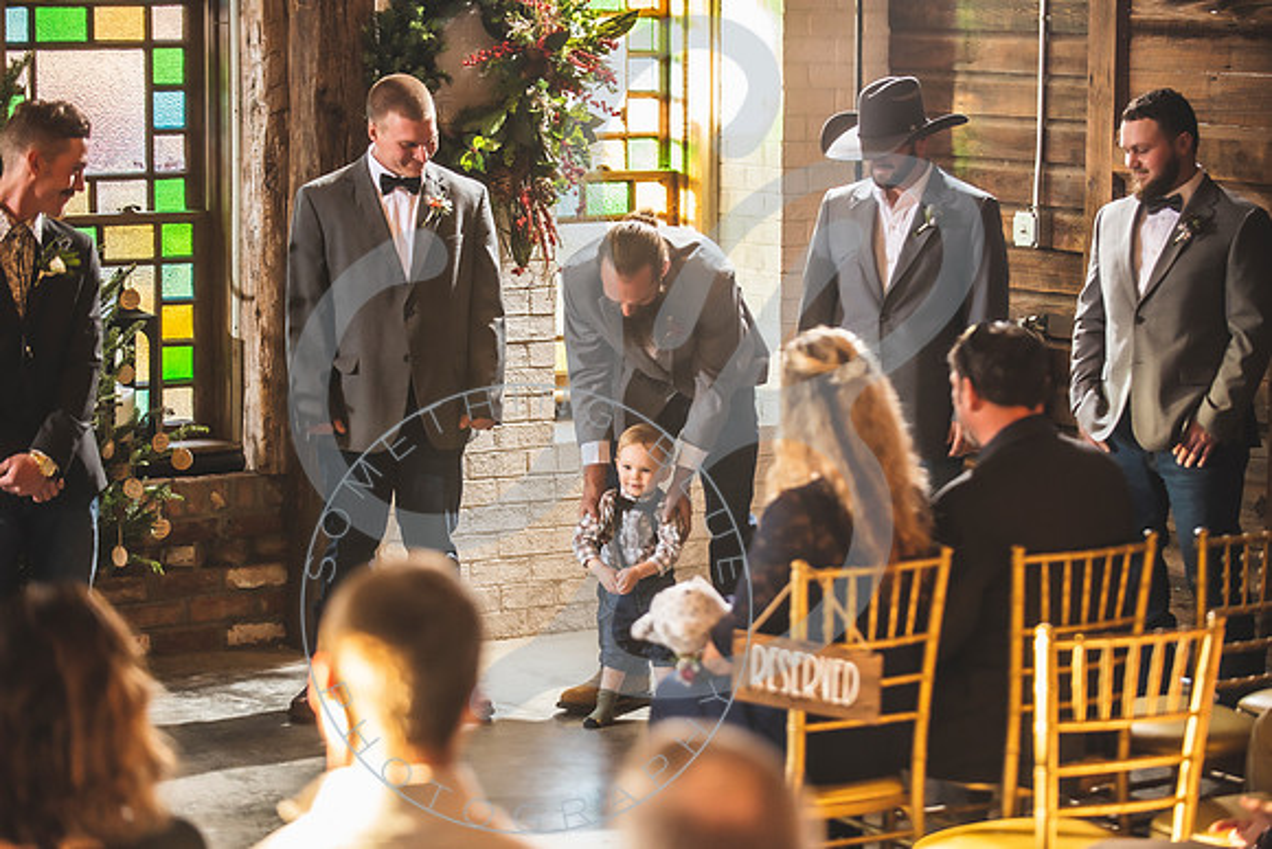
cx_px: 636
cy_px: 424
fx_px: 3810
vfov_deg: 12.7
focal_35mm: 108
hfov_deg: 19.0
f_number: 2.8
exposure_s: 1/200
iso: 1000
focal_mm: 105
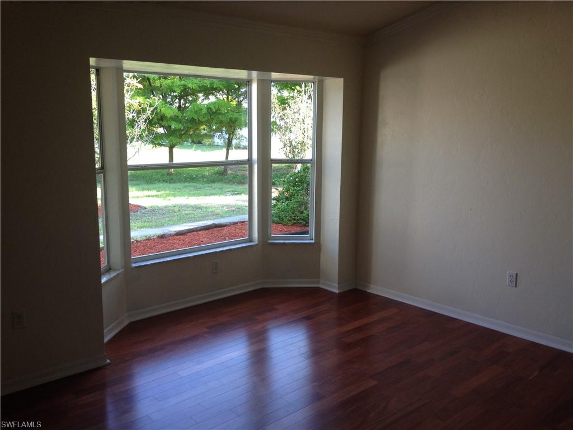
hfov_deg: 52.6
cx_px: 286
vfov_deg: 40.7
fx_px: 579
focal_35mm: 35
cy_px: 215
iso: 64
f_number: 2.4
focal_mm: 4.28
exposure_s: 1/60
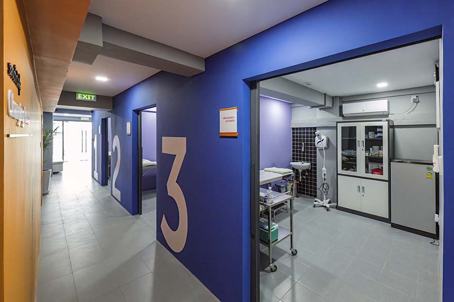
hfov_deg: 104.3
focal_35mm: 14
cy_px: 151
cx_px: 227
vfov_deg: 81.2
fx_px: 177
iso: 25600
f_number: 8
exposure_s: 1/200
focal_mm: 14
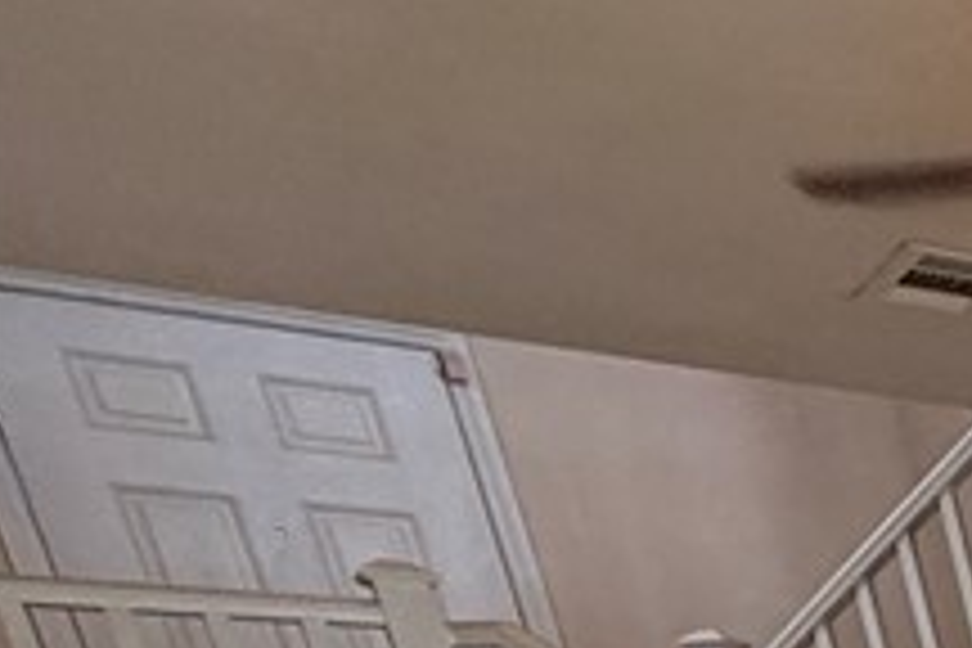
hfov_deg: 15.6
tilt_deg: -18.3
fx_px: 1863
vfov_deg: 13.8
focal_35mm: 69
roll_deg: +3.1
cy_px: 1562
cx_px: 2286
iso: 125
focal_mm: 2.22
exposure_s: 1/120
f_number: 2.2
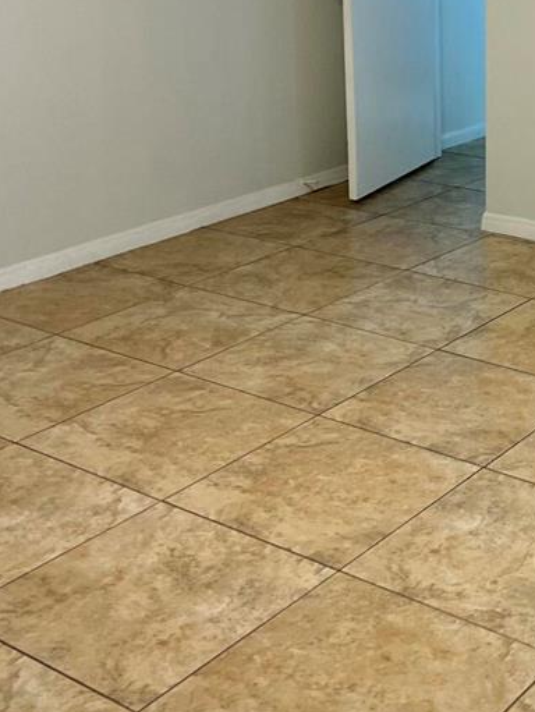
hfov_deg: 23.1
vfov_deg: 30.9
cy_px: 150
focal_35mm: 61
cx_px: 535
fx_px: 1255
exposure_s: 1/60
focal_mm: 5.7
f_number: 1.5
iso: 64
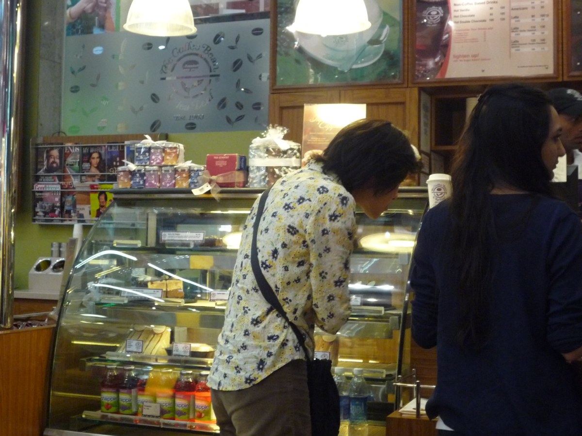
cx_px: 291
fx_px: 1059
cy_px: 218
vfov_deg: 23.3
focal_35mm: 63
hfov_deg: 30.7
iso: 400
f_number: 4.3
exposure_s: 1/20
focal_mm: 9.3
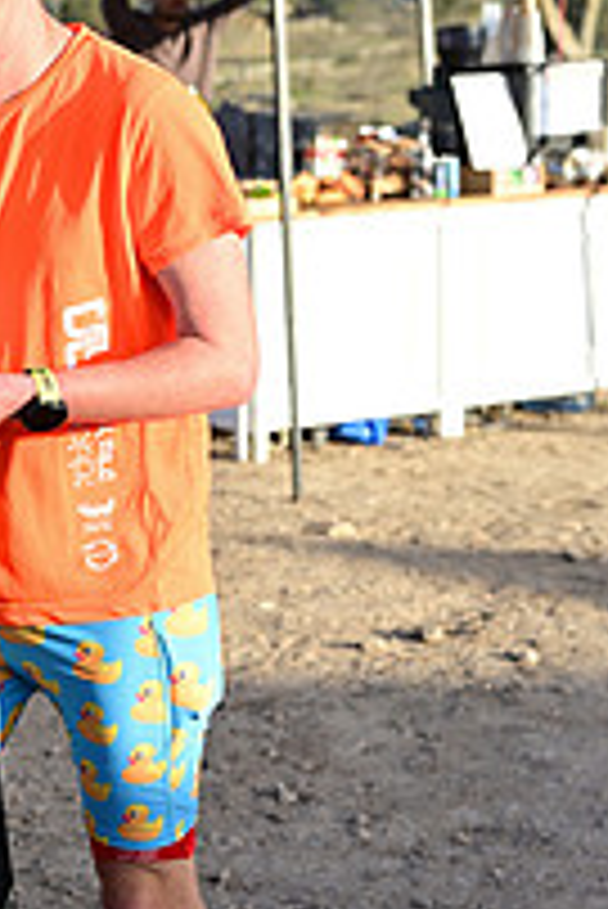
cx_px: -47
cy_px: 274
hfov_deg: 13.7
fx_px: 2478
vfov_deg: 20.7
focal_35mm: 98
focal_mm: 44
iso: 100
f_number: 3.5
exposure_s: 1/500
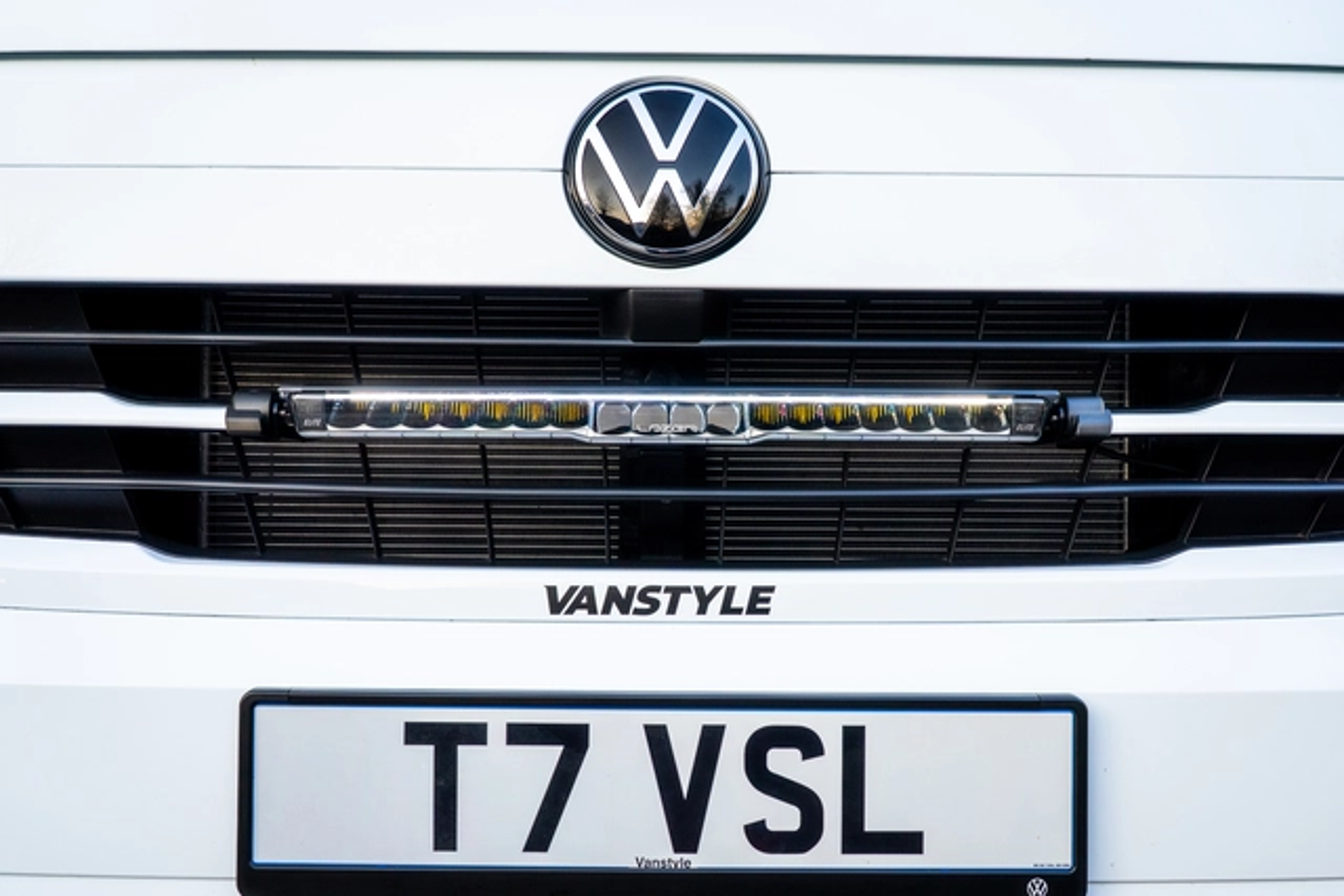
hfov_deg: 49.5
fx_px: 1456
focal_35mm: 39
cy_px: 448
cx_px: 672
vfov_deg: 34.2
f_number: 10
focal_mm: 39
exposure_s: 1/80
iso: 500
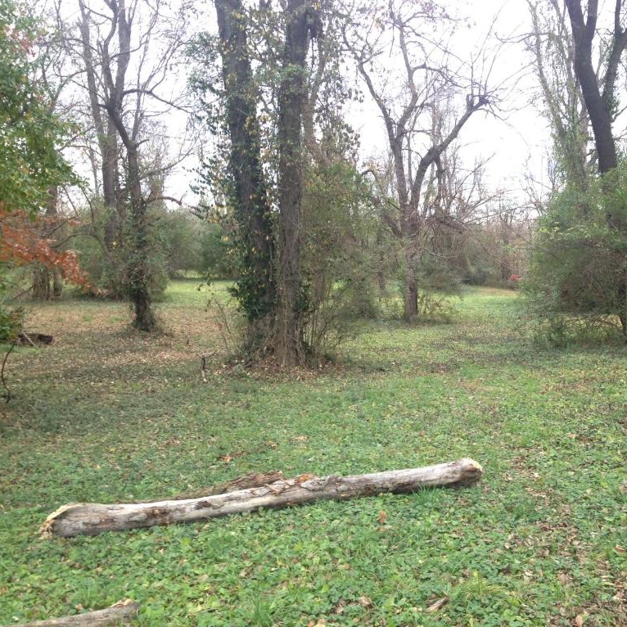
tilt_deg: -6.6
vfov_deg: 42.8
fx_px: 799
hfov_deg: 42.3
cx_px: 416
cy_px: 314
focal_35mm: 39
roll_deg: +3.0
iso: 64
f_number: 2.4
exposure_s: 1/20
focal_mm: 4.12
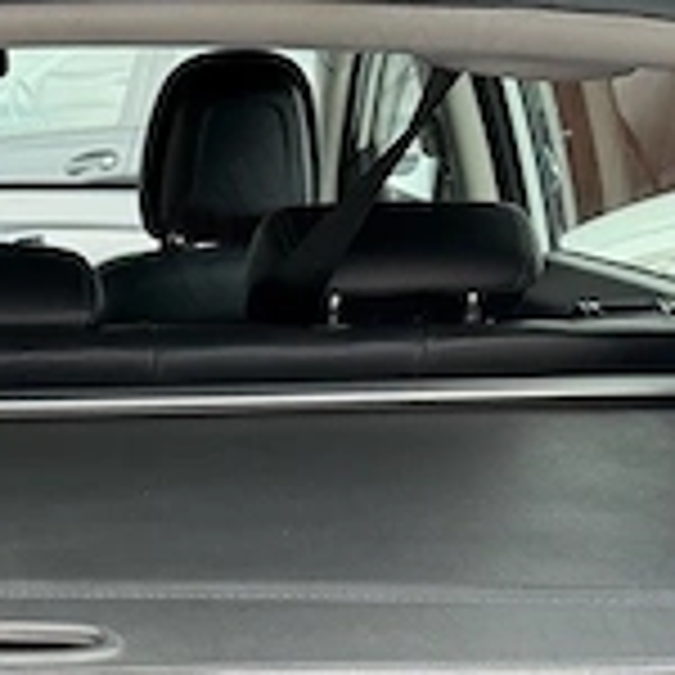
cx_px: -81
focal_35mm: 85
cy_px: 778
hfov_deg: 19.5
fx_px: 1875
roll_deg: +1.8
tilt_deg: -21.1
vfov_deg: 19.4
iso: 200
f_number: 1.78
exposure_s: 1/208
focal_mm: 6.76
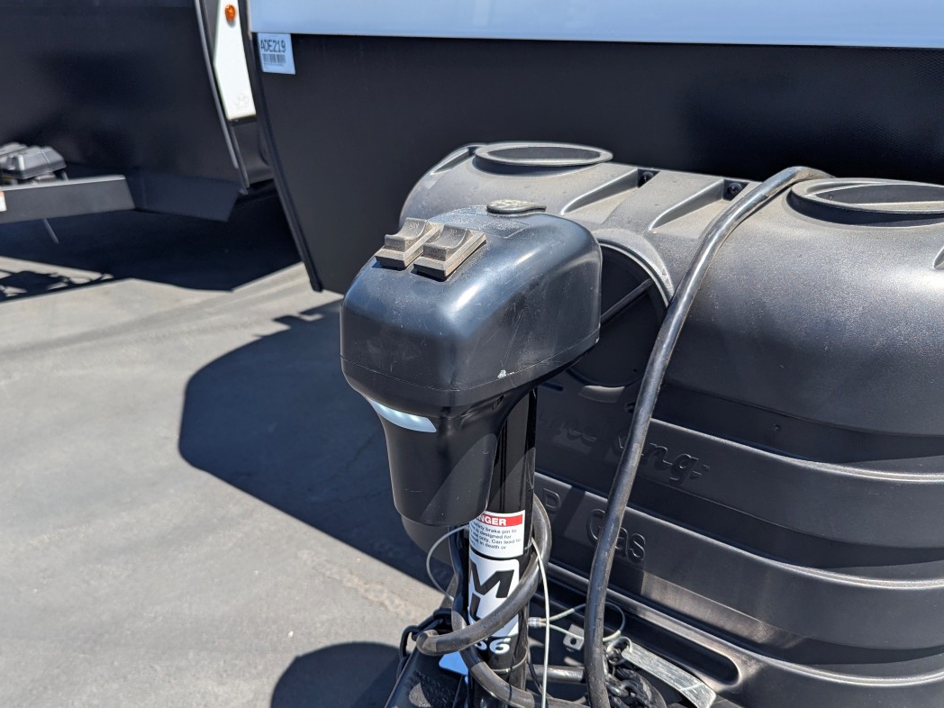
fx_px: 873
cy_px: 372
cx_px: 433
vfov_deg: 44.1
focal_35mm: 32
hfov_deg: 56.7
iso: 45
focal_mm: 6.81
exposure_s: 1/1143
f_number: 1.85
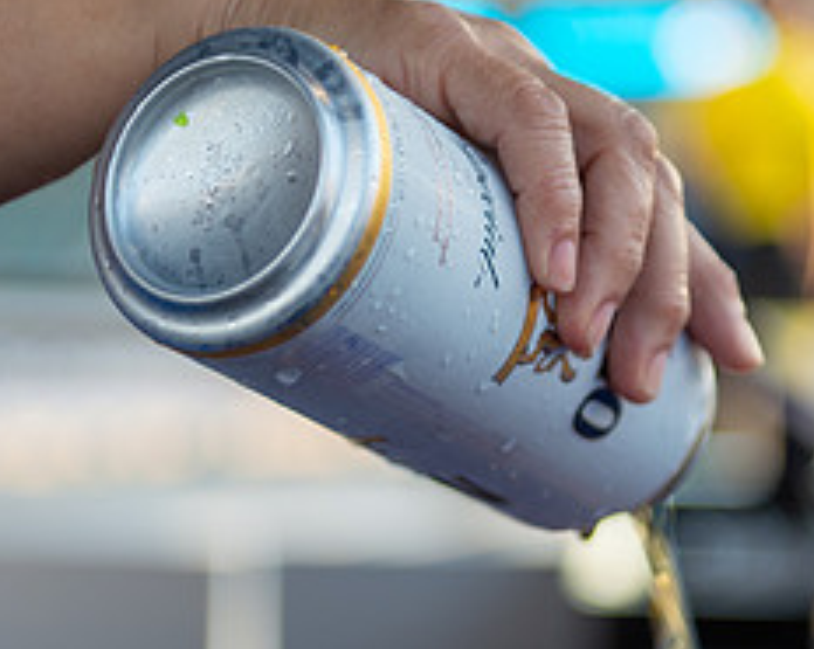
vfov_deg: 10.9
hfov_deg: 13.7
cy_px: 447
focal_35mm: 141
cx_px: 439
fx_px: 3393
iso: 125
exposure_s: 1/200
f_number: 2.8
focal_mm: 60
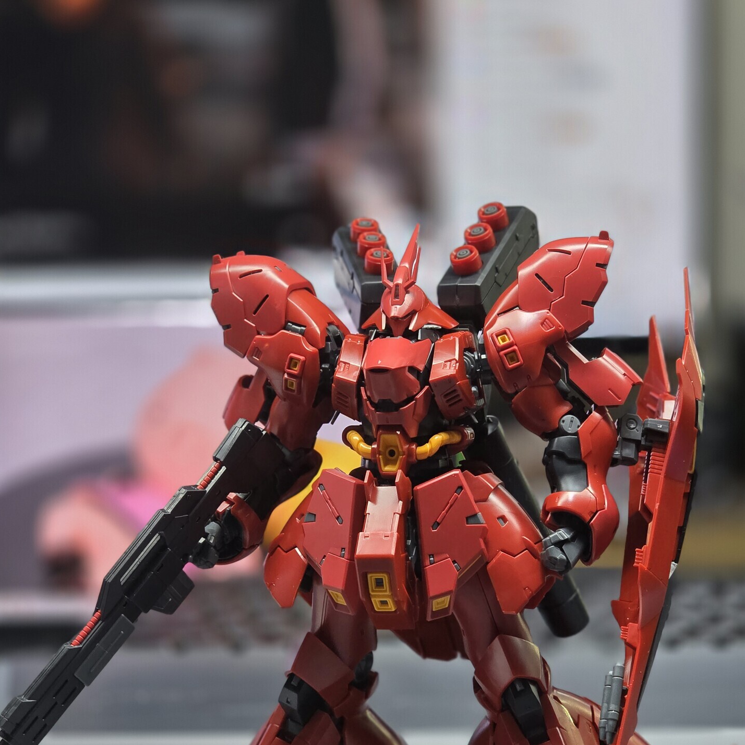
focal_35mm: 82
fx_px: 1997
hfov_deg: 21.1
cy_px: 475
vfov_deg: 21.1
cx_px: 374
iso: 250
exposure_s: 1/100
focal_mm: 7.9
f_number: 2.4
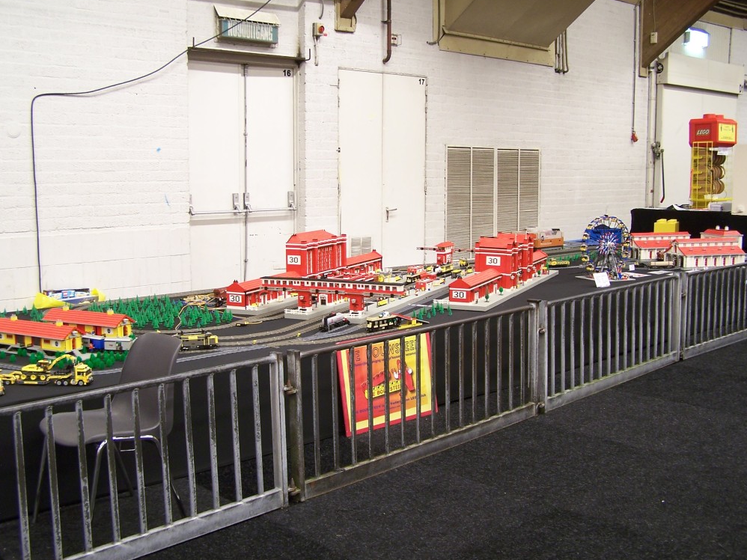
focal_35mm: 39
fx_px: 841
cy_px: 276
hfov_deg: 47.9
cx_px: 377
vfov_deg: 36.8
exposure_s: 1/2
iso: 80
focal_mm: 6.3
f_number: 2.8
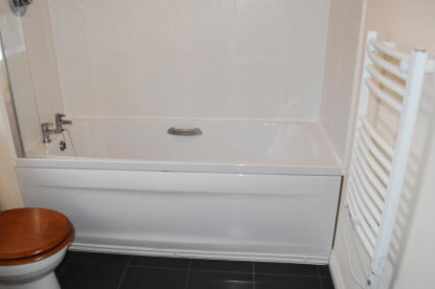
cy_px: 141
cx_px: 197
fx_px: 374
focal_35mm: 31
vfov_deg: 42.3
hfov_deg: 60.2
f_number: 3.5
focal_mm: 18
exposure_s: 1/125
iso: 800
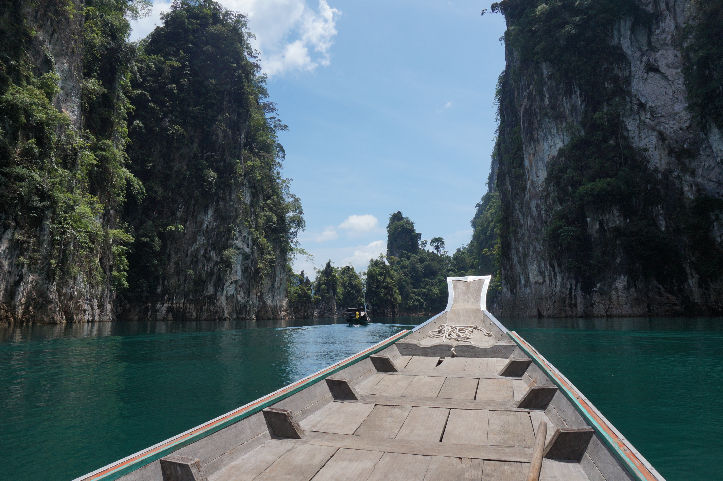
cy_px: 240
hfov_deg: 73.8
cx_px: 362
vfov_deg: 53.0
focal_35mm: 24
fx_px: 481
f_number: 11
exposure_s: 1/500
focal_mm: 16
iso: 200
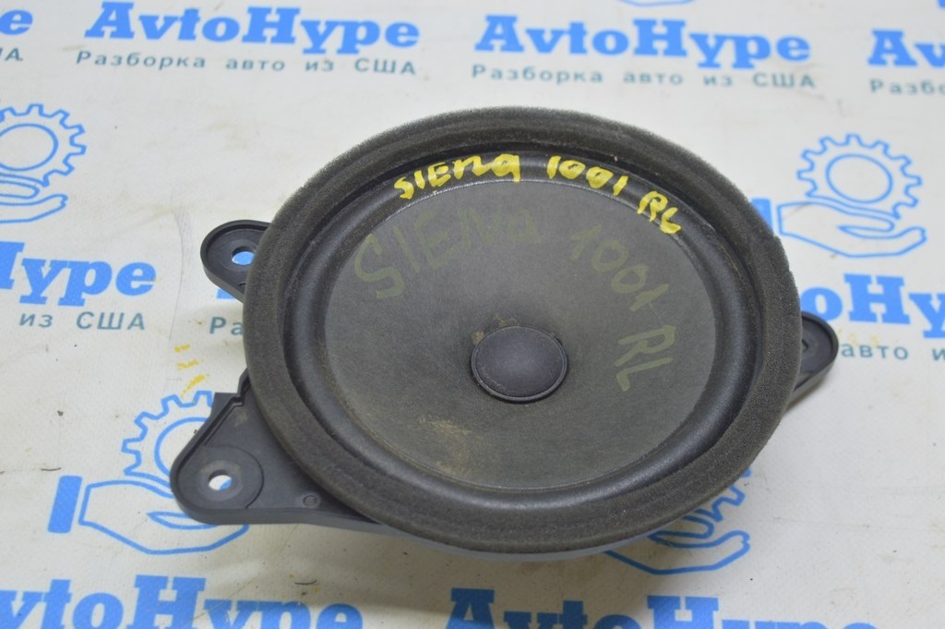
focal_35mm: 60
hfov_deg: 33.4
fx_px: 1574
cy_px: 314
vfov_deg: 22.6
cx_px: 472
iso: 400
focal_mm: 40
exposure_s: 1/20
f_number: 5.6
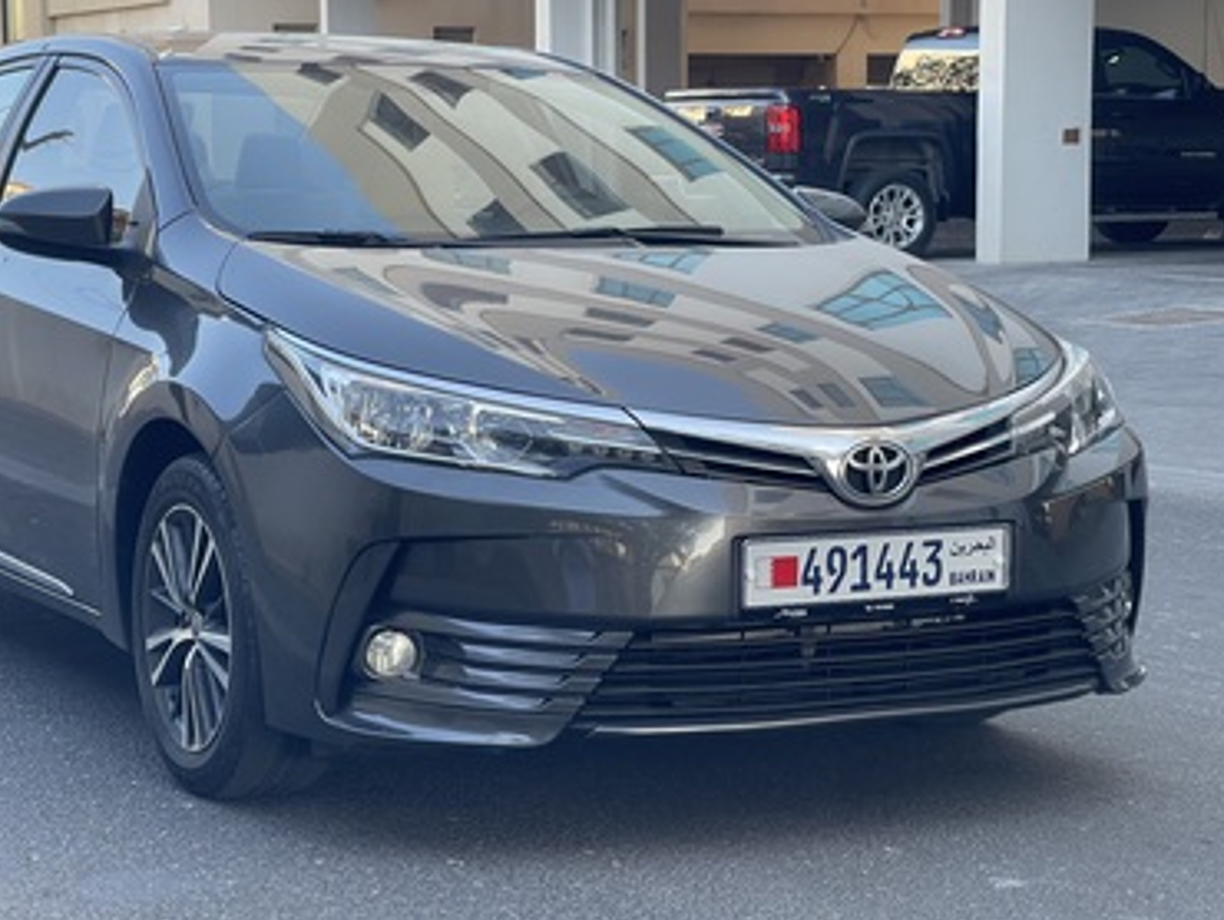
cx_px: 491
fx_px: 2795
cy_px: 435
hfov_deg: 24.7
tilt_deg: -6.9
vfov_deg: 18.7
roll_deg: +0.7
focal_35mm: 79
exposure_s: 1/99
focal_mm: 7.5
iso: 25
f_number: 2.2
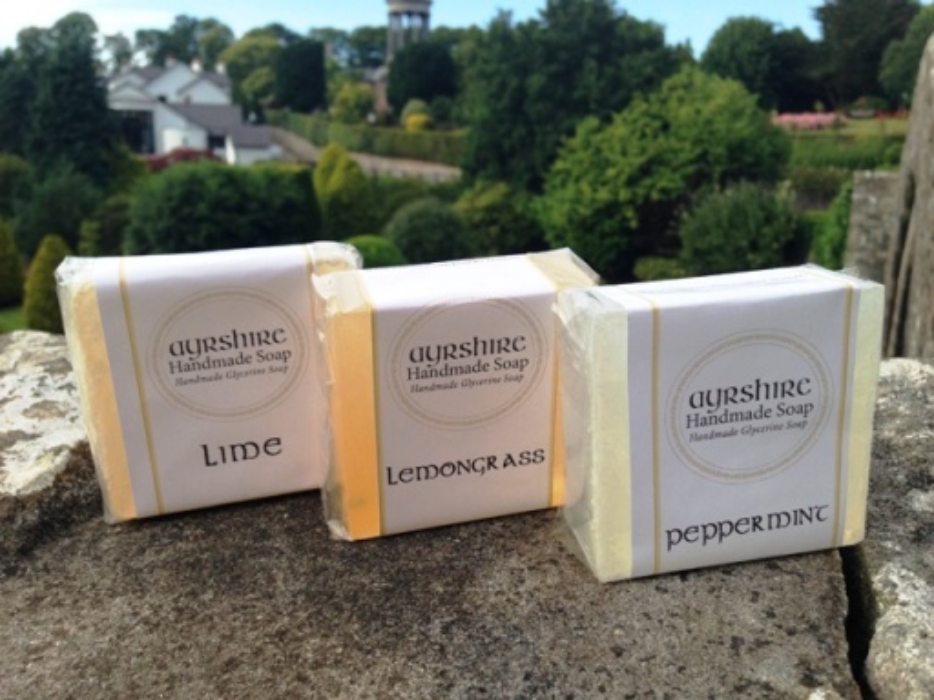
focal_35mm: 33
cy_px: 350
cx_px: 467
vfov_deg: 42.9
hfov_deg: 55.4
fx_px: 890
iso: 50
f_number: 2.4
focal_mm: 4.12
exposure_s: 1/861
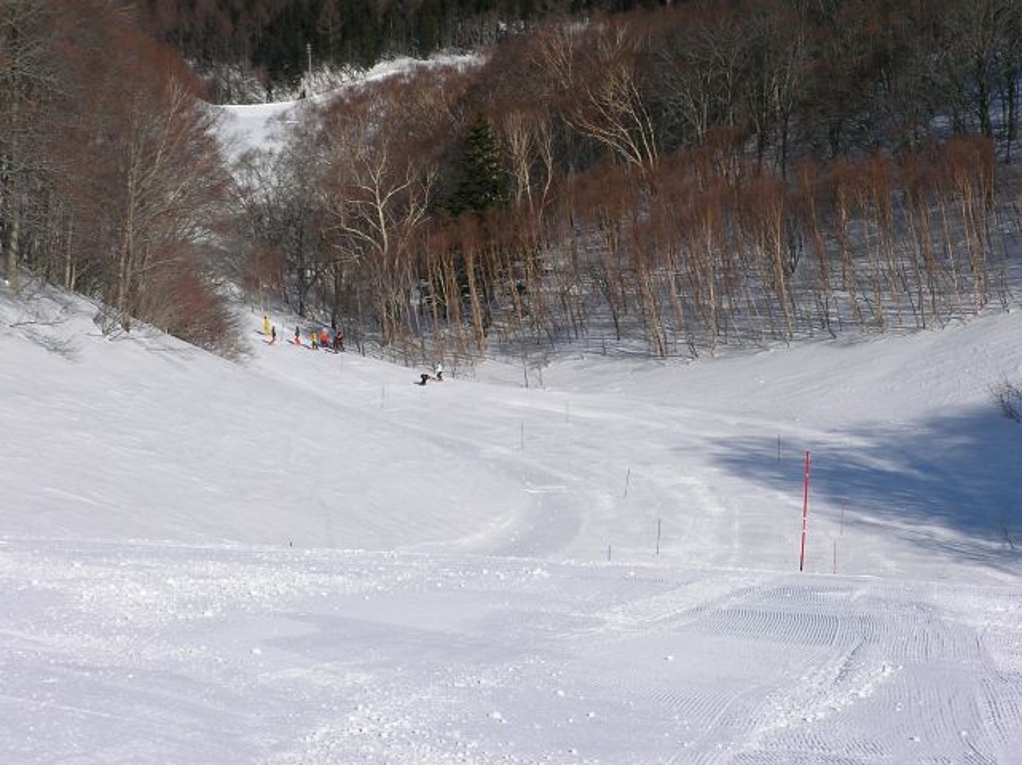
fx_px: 3364
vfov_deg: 13.0
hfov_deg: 17.3
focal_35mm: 114
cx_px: 511
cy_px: 382
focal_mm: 17.4
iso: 50
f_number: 4.5
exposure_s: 1/1024
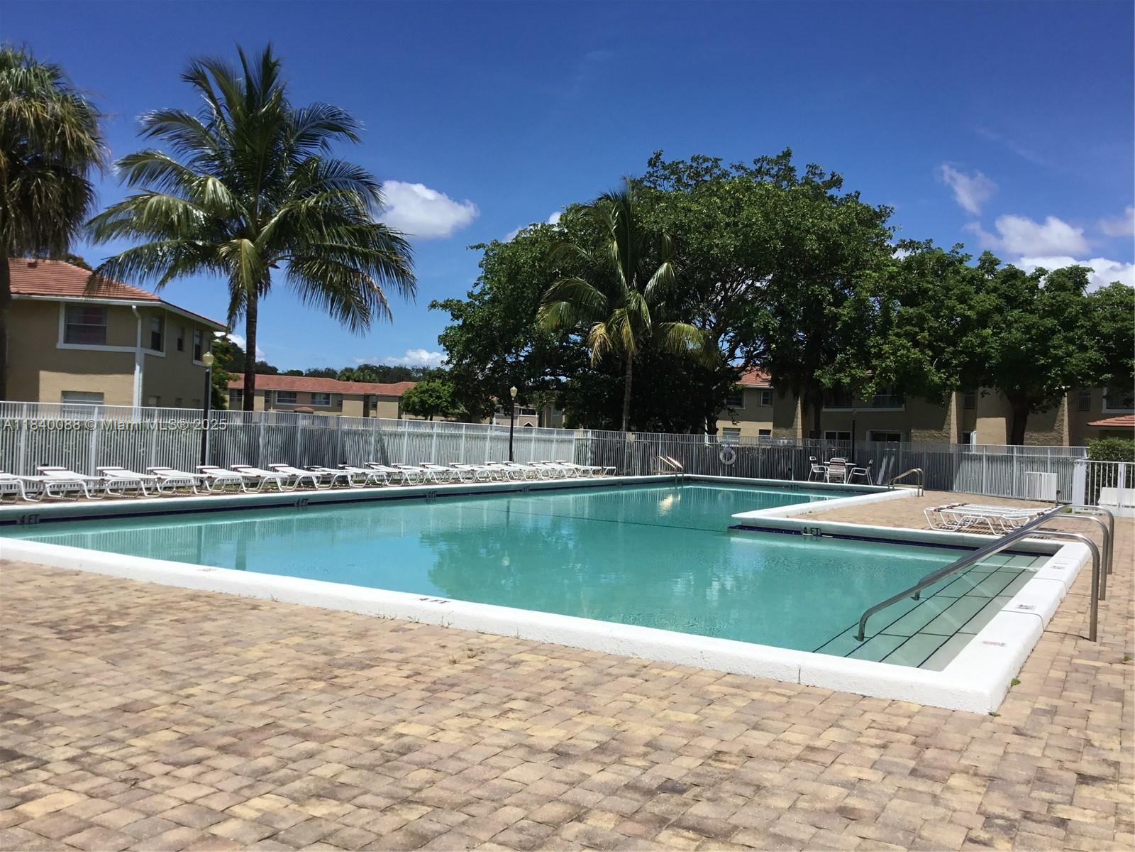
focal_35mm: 31
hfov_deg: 58.4
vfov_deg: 45.4
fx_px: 1016
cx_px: 568
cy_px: 426
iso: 25
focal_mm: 3.3
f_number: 2.4
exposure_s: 1/2331
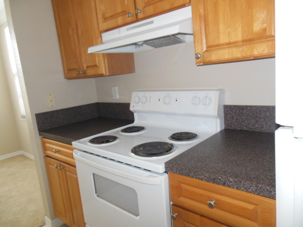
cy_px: 114
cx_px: 152
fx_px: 219
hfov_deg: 69.4
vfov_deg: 54.9
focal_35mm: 25
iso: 200
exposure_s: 1/25
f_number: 3.2
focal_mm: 4.5
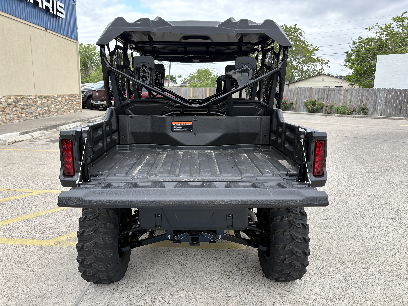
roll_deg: -0.2
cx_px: 204
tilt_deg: -10.6
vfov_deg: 53.1
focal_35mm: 26
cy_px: 153
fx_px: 306
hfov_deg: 67.3
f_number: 1.6
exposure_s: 1/412
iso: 64
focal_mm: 5.96
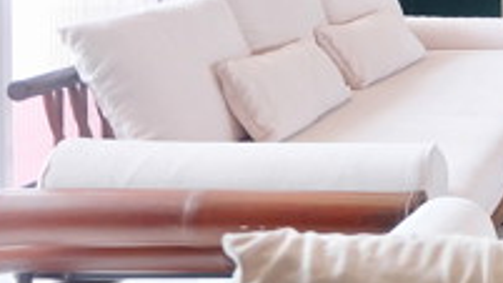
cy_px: -105
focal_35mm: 75
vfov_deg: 15.2
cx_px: 728
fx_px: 1000
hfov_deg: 23.4
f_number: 3.5
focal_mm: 16
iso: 400
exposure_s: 1/56
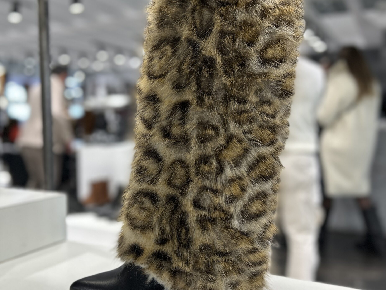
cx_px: 174
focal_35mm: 36
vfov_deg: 39.6
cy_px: 162
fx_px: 401
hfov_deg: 51.3
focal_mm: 5.7
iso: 80
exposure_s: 1/98
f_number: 1.5
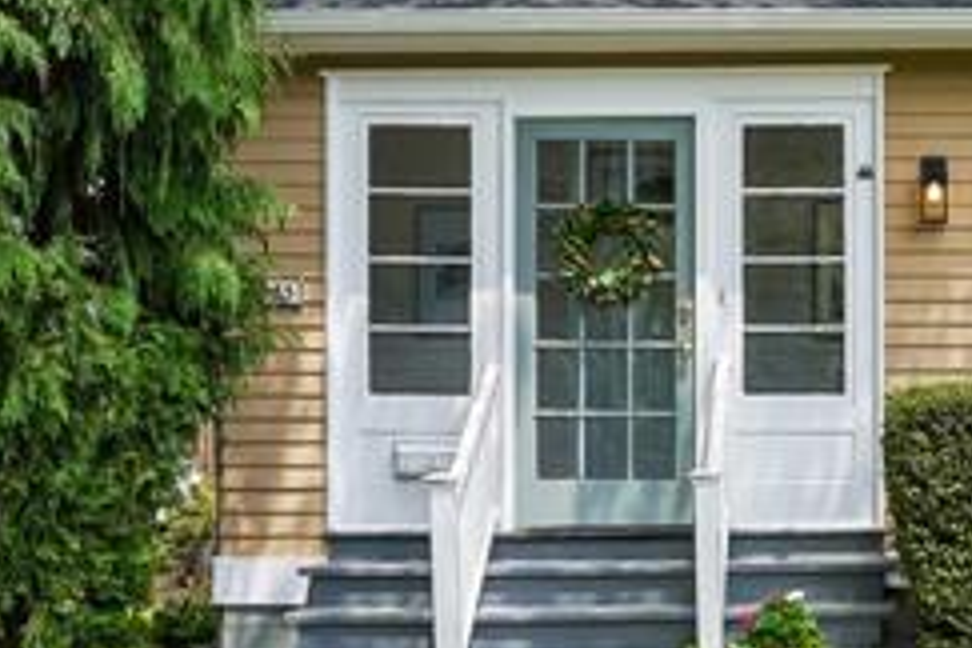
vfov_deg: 17.9
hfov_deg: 25.6
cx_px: 916
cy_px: 416
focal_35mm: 76
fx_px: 2052
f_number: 8
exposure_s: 1/250
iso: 160
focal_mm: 18
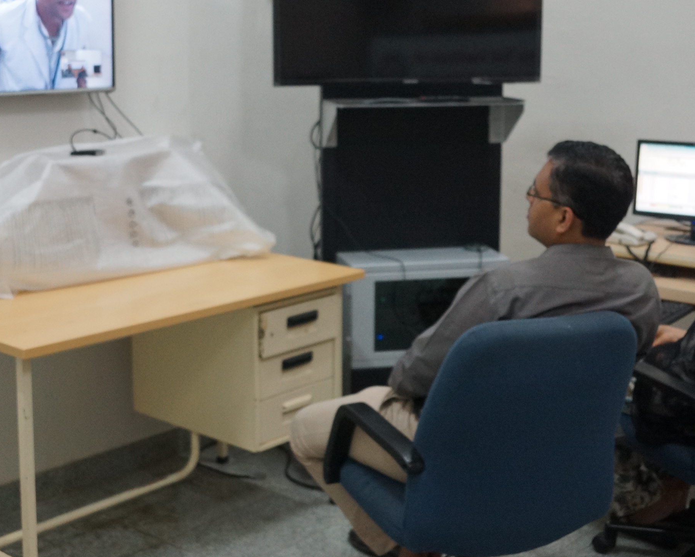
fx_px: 1152
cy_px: 199
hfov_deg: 33.6
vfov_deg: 27.0
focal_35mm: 56
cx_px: 323
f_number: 4
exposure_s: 1/60
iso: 640
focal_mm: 24
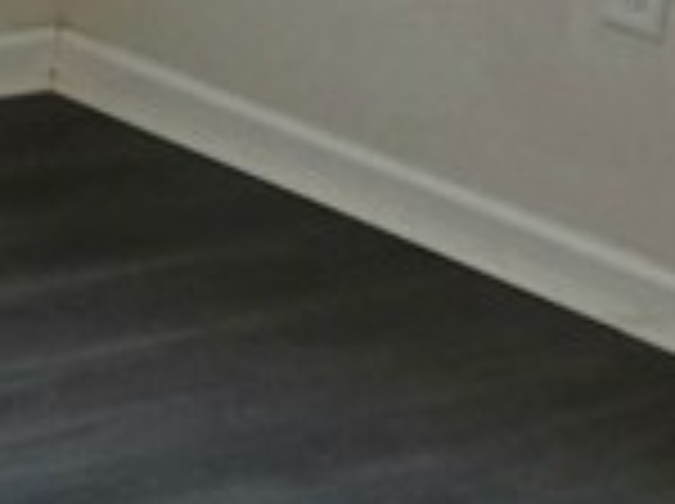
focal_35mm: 157
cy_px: -52
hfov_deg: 11.5
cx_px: -598
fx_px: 3057
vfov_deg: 9.3
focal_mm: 5.4
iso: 100
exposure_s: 1/30
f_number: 1.8
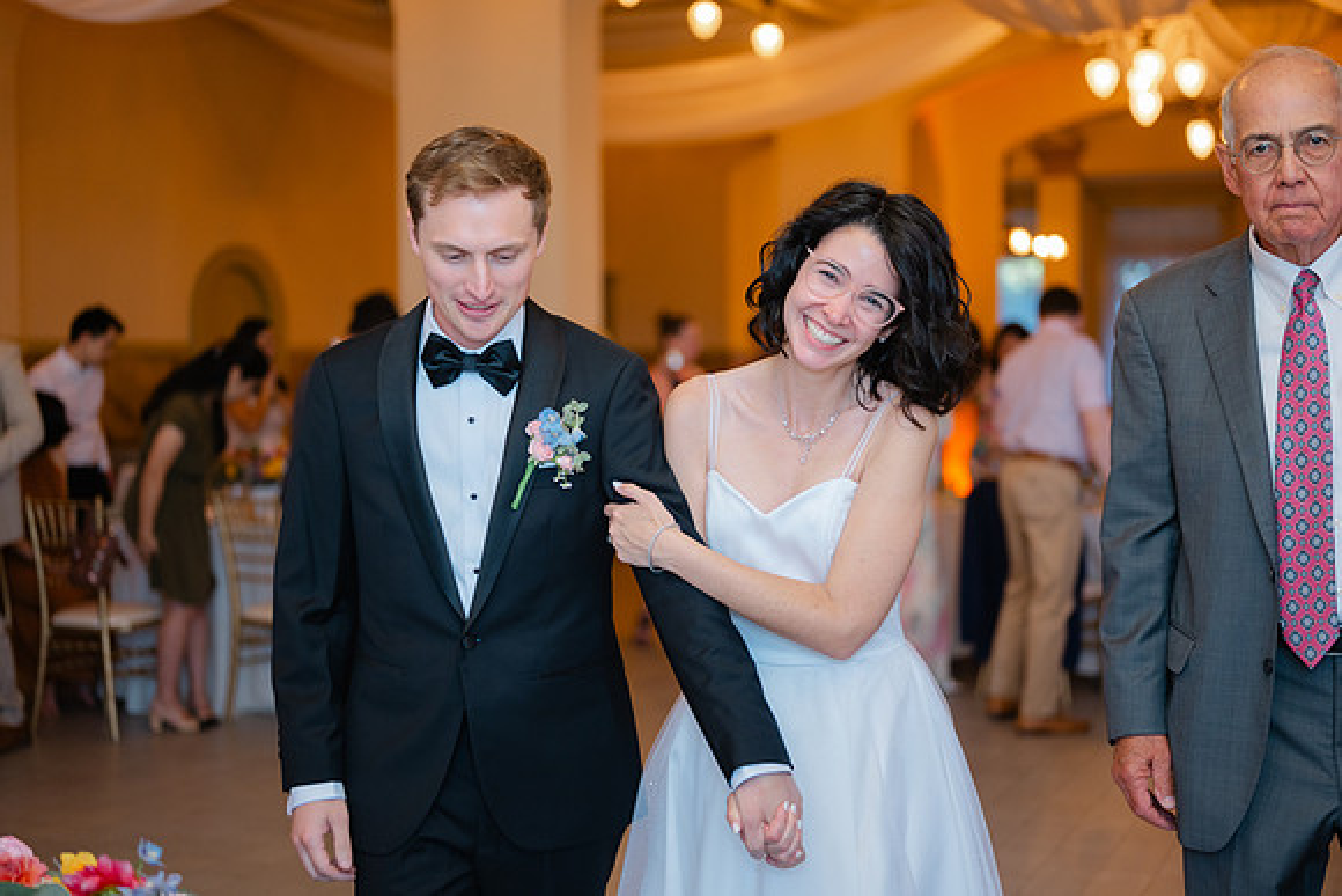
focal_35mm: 50
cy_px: 448
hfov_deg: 39.6
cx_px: 671
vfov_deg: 27.0
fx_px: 1864
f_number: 1.8
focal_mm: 50
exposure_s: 1/125
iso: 320
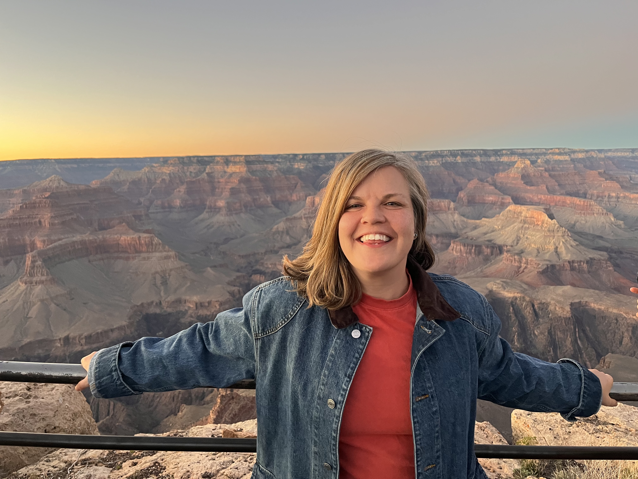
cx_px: 319
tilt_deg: -9.5
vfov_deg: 53.1
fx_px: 479
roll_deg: +0.8
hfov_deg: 67.3
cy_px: 240
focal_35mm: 26
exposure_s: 1/60
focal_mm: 5.1
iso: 250
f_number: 1.6
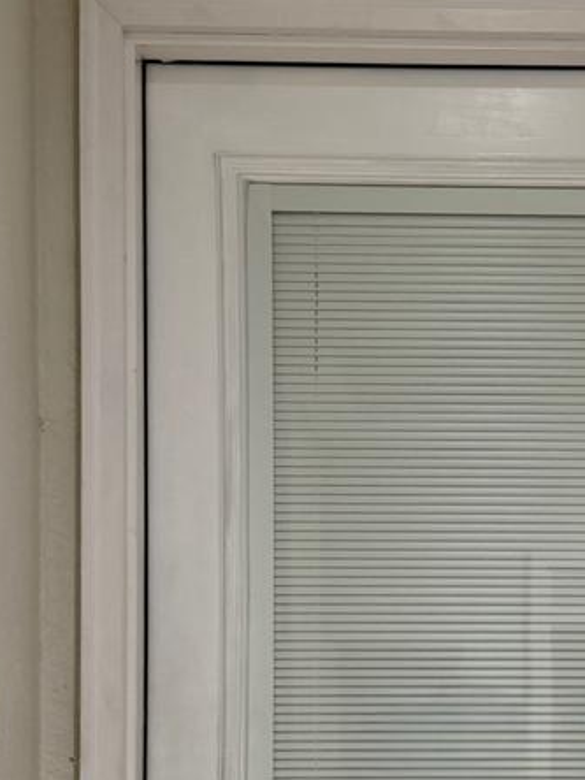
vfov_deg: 23.1
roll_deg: -0.4
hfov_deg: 17.5
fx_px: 1870
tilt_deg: +0.7
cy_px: 659
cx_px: 516
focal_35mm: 83
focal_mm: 6.76
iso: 200
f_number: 1.78
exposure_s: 1/60
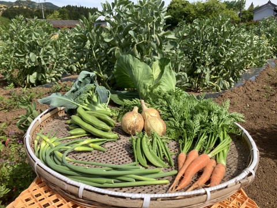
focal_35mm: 28
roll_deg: -1.2
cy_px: 104
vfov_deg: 49.7
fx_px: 224
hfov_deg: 63.4
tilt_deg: -17.1
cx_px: 138
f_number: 1.8
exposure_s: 1/1279
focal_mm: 3.99
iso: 32
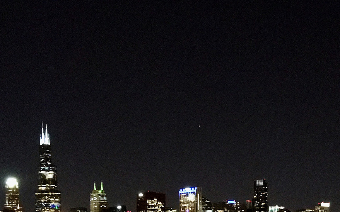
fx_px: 519
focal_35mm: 56
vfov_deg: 22.5
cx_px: 185
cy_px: 194
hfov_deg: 36.3
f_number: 2.2
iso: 500
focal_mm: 4.15
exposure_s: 1/4
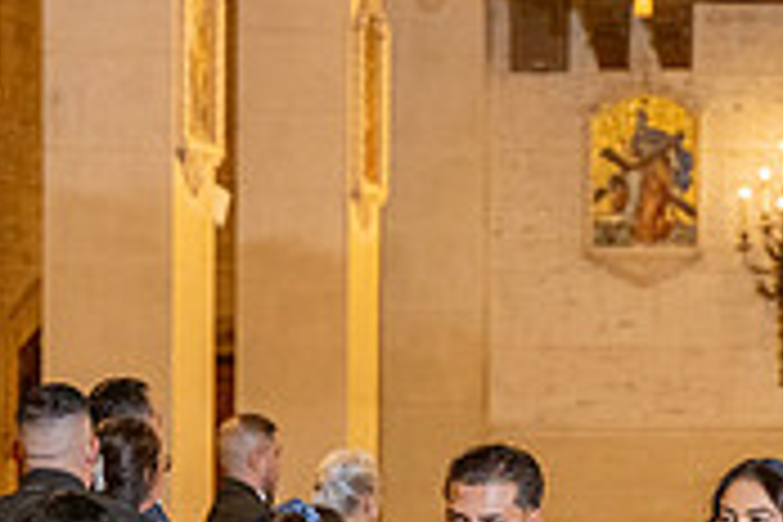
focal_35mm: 234
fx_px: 5089
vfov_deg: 5.8
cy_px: 826
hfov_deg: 8.8
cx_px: 477
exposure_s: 1/200
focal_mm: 70
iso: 2000
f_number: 4.5
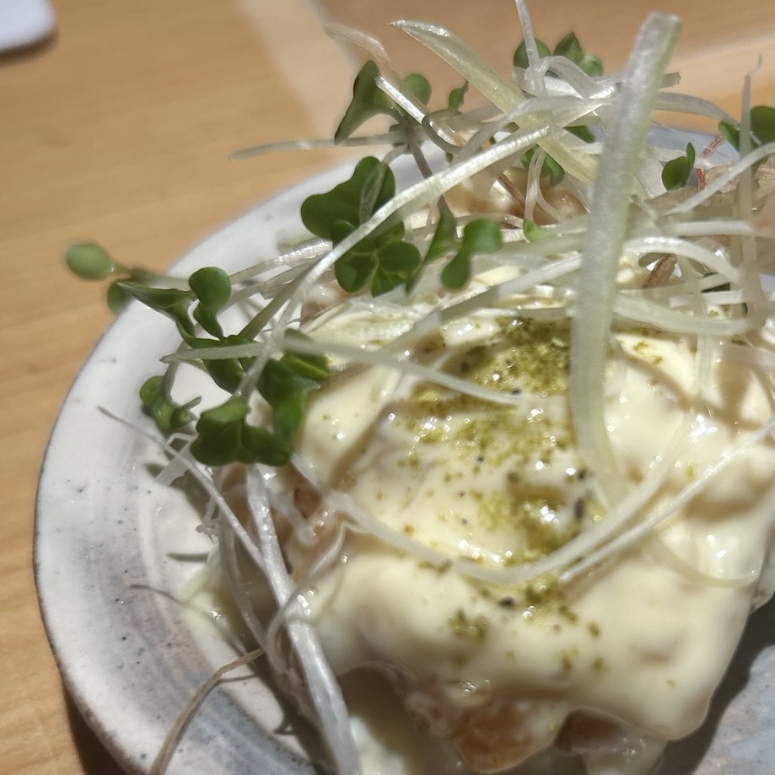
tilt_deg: -50.6
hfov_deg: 33.6
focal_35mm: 50
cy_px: 502
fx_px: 1266
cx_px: 546
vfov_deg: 33.8
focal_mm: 5.7
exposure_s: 1/100
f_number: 1.5
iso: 50
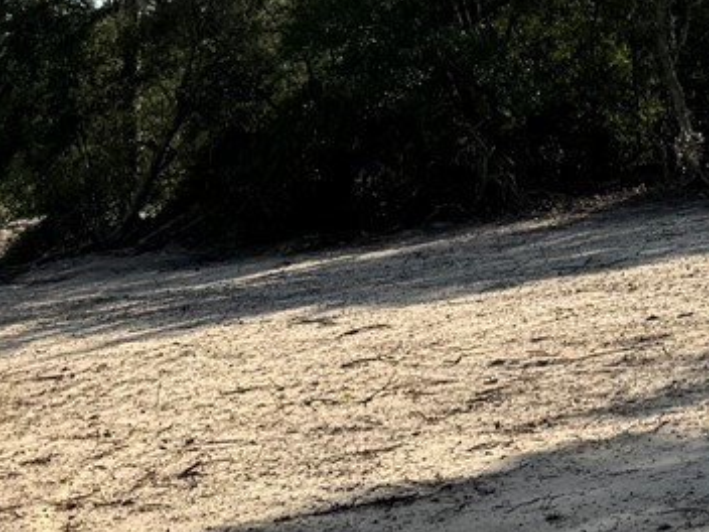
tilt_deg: -3.4
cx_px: 189
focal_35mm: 109
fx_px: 2233
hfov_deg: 18.0
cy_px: 294
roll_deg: +10.3
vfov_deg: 13.6
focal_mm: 6.76
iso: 80
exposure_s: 1/4673
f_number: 1.78
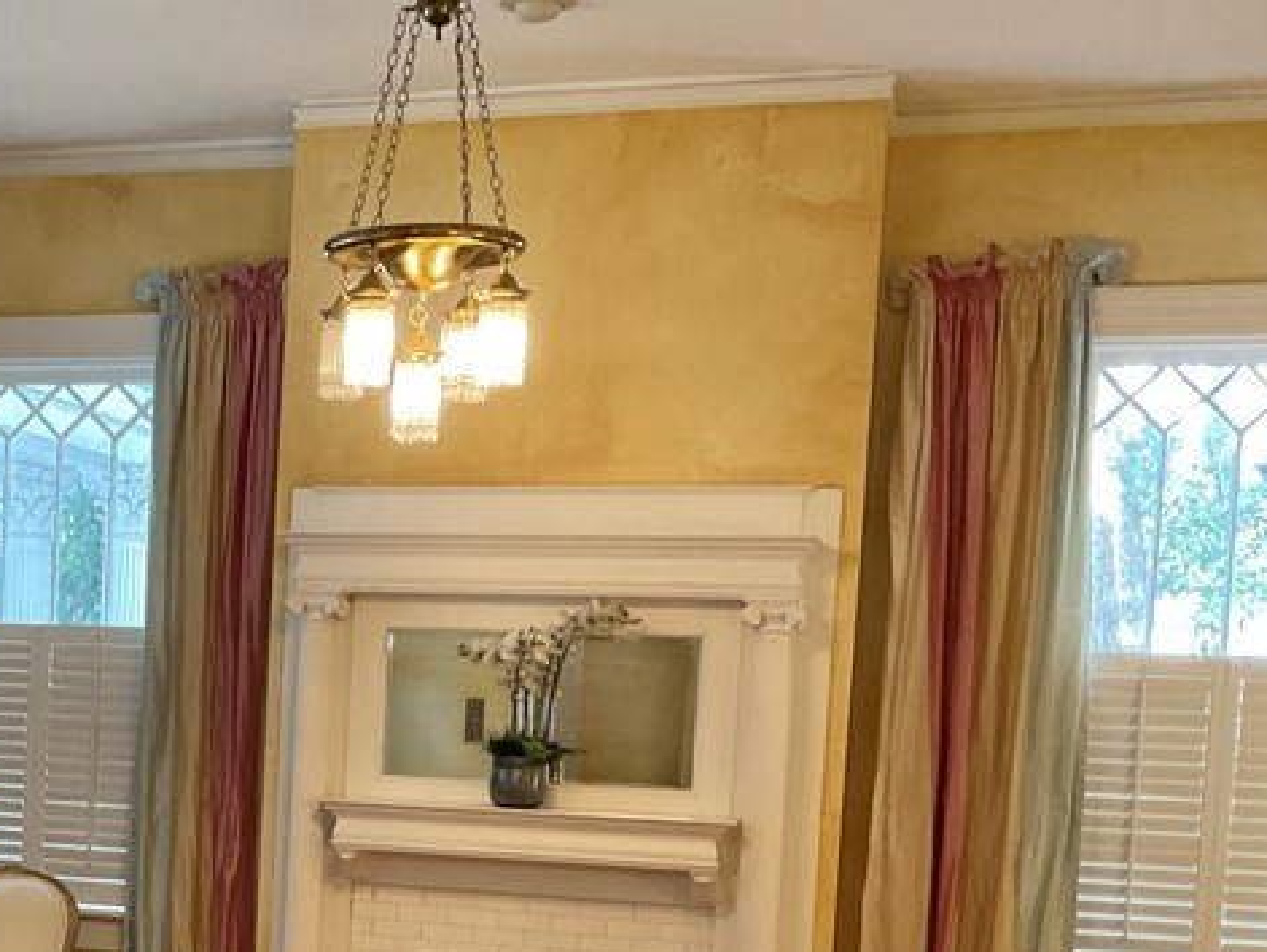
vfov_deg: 22.7
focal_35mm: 63
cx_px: 5
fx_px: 2308
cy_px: 858
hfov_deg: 28.8
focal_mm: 3
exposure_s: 1/60
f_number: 1.8
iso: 125
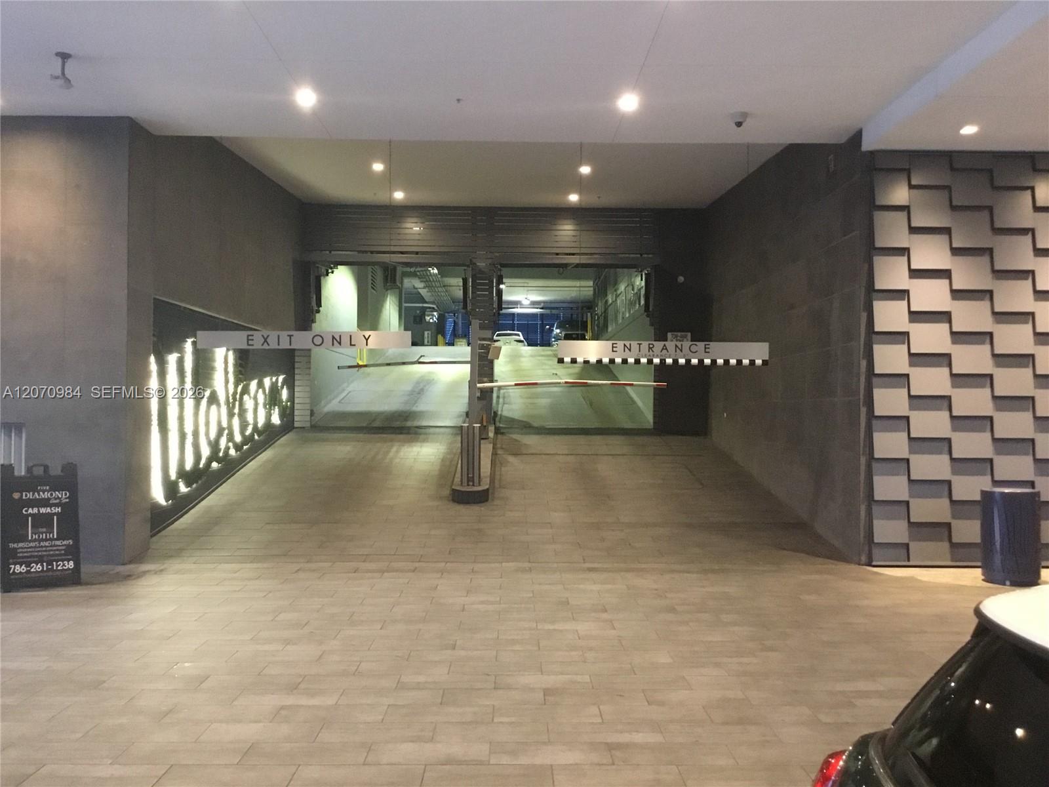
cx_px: 524
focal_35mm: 31
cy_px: 394
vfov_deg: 45.4
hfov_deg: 58.4
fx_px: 939
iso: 320
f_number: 2.4
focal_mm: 3.3
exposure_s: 1/15
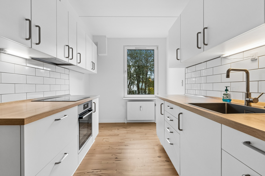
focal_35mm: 18
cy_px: 88
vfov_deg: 67.4
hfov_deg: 90.0
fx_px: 132
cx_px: 132
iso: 1000
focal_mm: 18
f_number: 10
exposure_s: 1/25
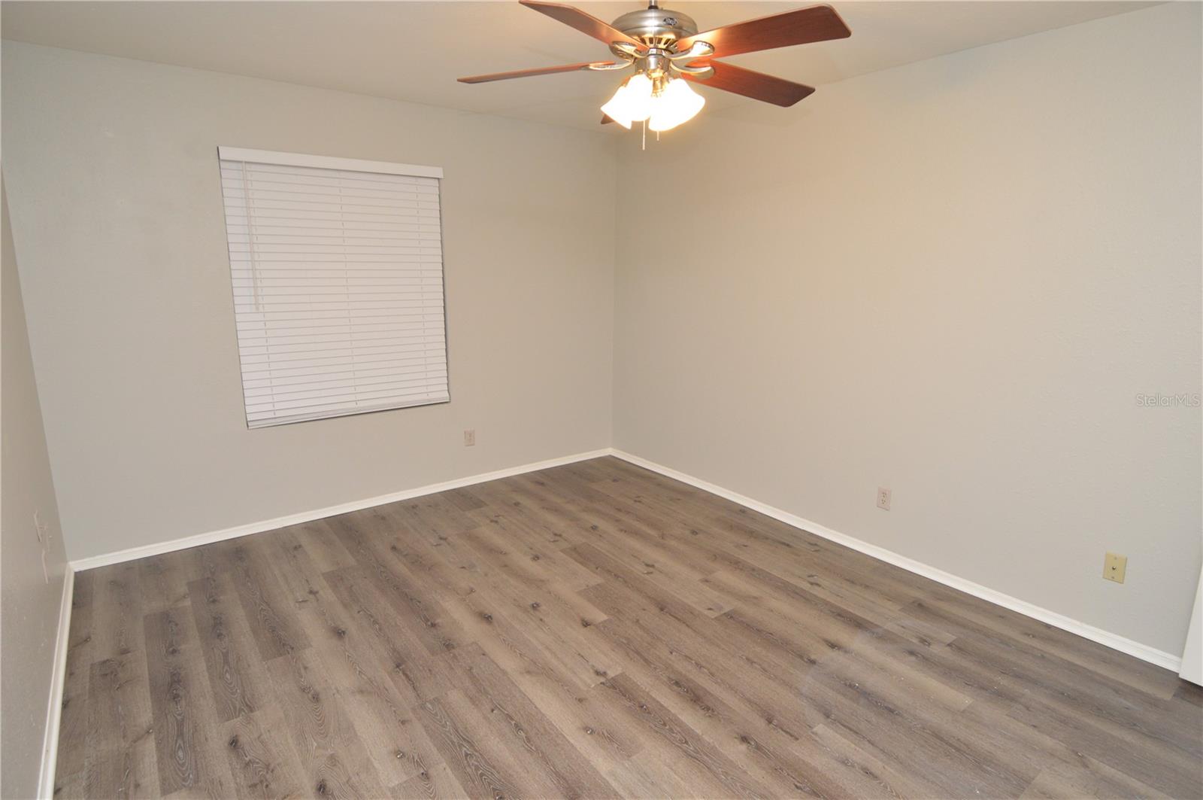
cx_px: 602
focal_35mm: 18
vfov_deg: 67.3
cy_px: 400
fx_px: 601
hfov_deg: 90.1
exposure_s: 1/60
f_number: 4
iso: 800
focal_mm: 12
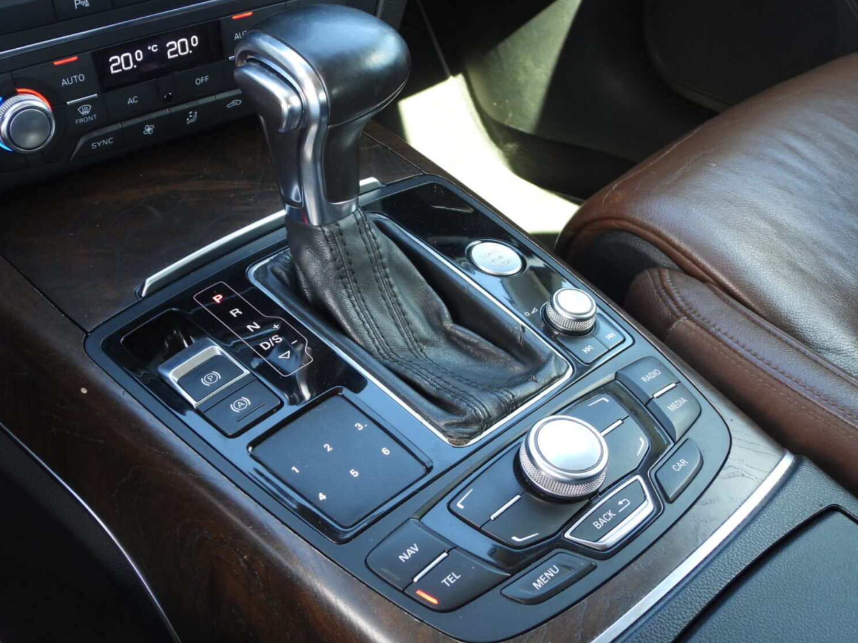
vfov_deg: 32.9
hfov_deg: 42.9
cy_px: 325
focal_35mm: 44
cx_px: 401
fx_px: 1091
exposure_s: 1/30
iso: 100
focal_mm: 7.4
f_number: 3.2
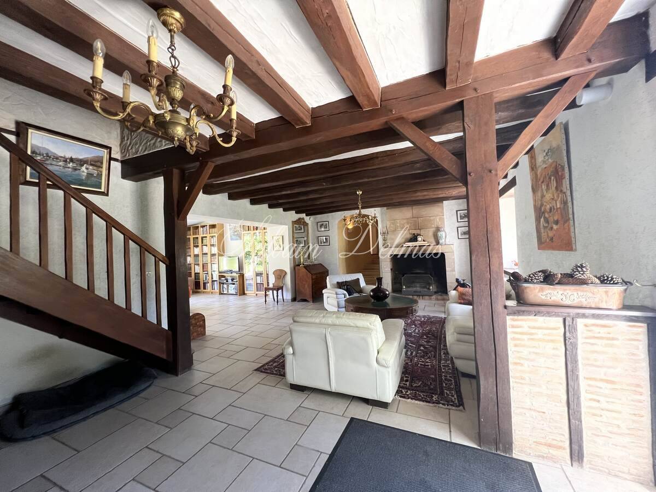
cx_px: 328
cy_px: 246
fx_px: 246
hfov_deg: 106.2
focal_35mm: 13
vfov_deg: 89.9
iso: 250
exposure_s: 1/83
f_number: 1.8
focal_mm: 1.57
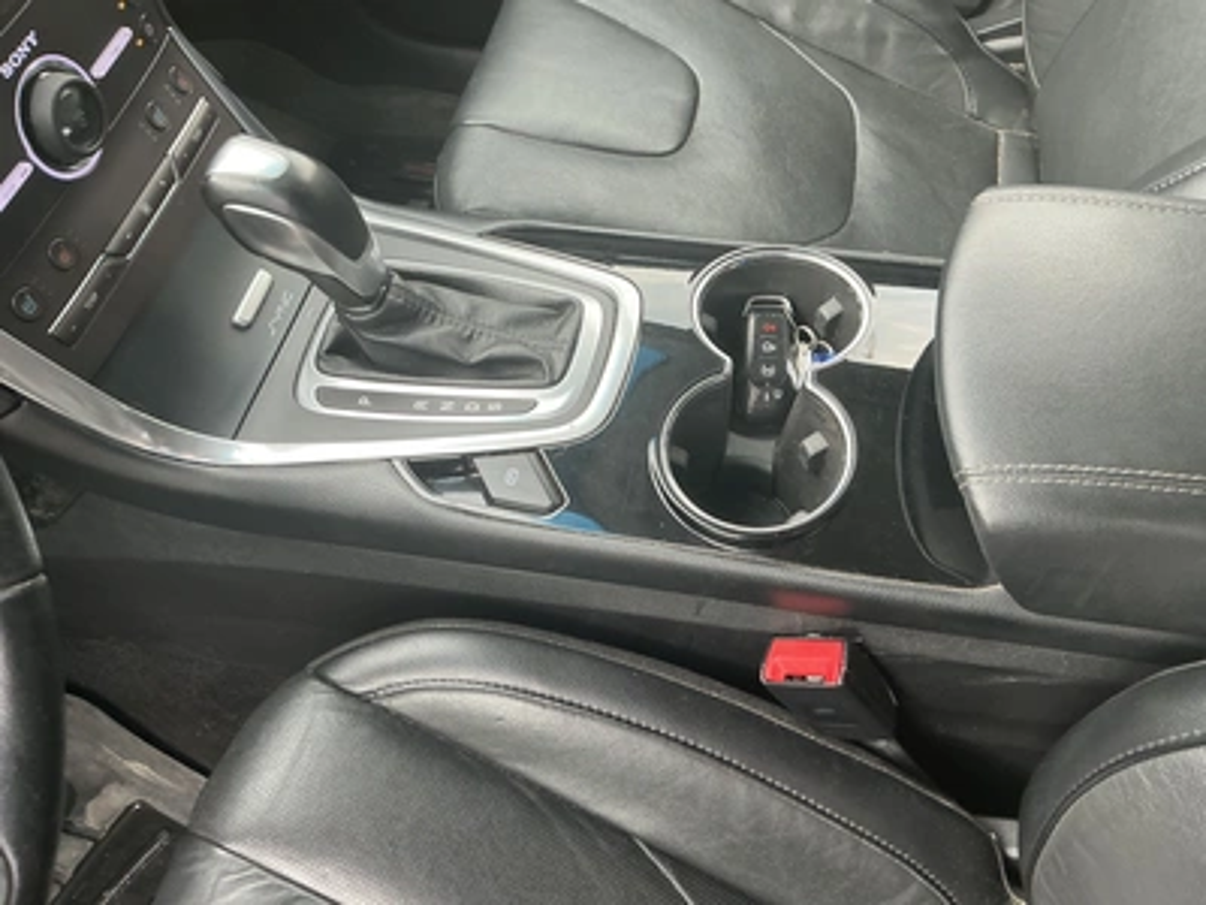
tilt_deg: -59.0
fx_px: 976
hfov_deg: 63.4
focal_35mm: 28
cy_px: 452
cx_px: 603
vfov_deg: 49.7
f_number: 1.8
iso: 64
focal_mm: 3
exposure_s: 1/78
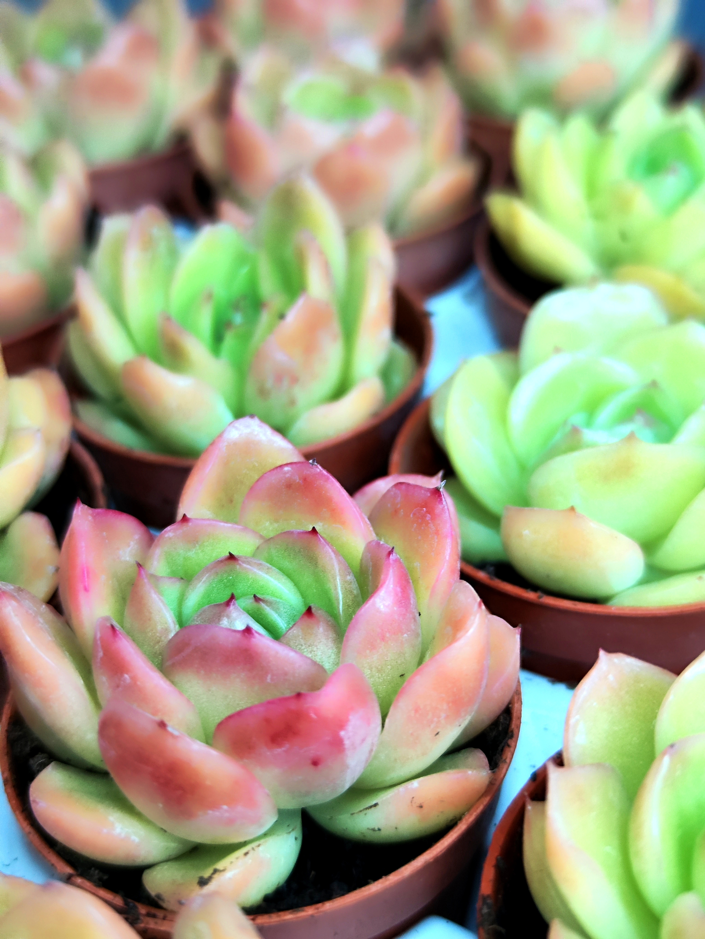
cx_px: 352
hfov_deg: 58.9
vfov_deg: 73.9
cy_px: 470
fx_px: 625
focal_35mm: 23
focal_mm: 7.01
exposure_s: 1/100
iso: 1104
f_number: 1.69
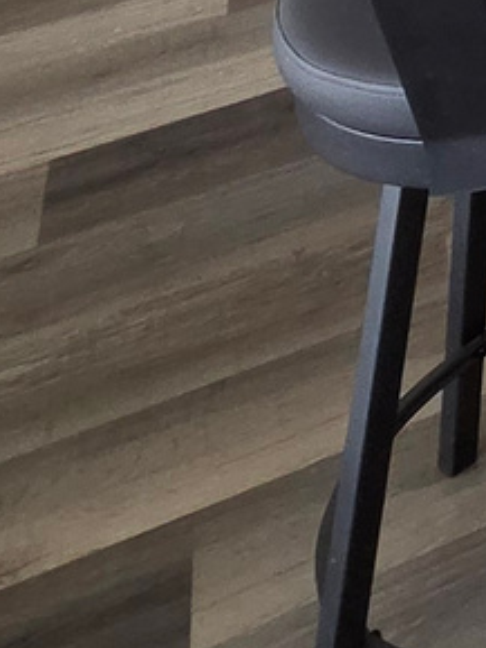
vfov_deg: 14.8
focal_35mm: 92
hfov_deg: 10.2
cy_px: -839
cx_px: 1566
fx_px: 1721
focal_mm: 2.2
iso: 250
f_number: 2.2
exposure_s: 1/120
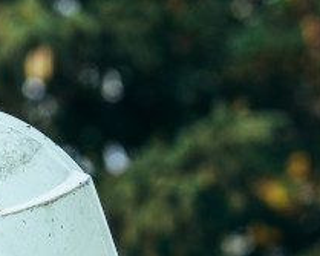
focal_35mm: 565
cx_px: -401
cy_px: 455
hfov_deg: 3.4
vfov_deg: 2.7
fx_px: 5348
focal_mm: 105
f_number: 4.5
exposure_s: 1/500
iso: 100
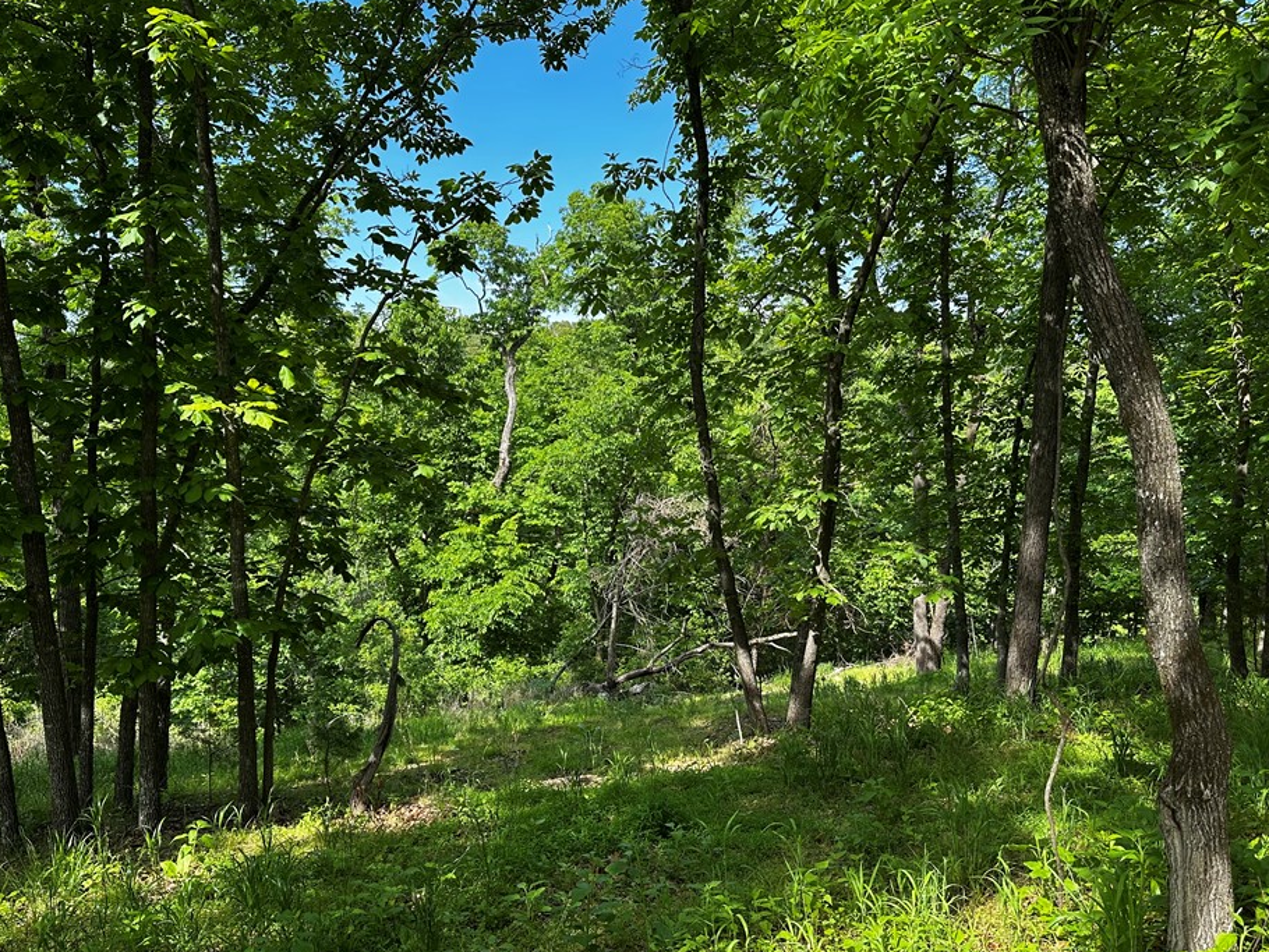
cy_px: 505
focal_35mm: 27
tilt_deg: -3.8
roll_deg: -0.3
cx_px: 579
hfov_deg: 65.2
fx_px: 990
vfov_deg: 51.3
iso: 80
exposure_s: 1/718
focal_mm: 6.86
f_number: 1.78
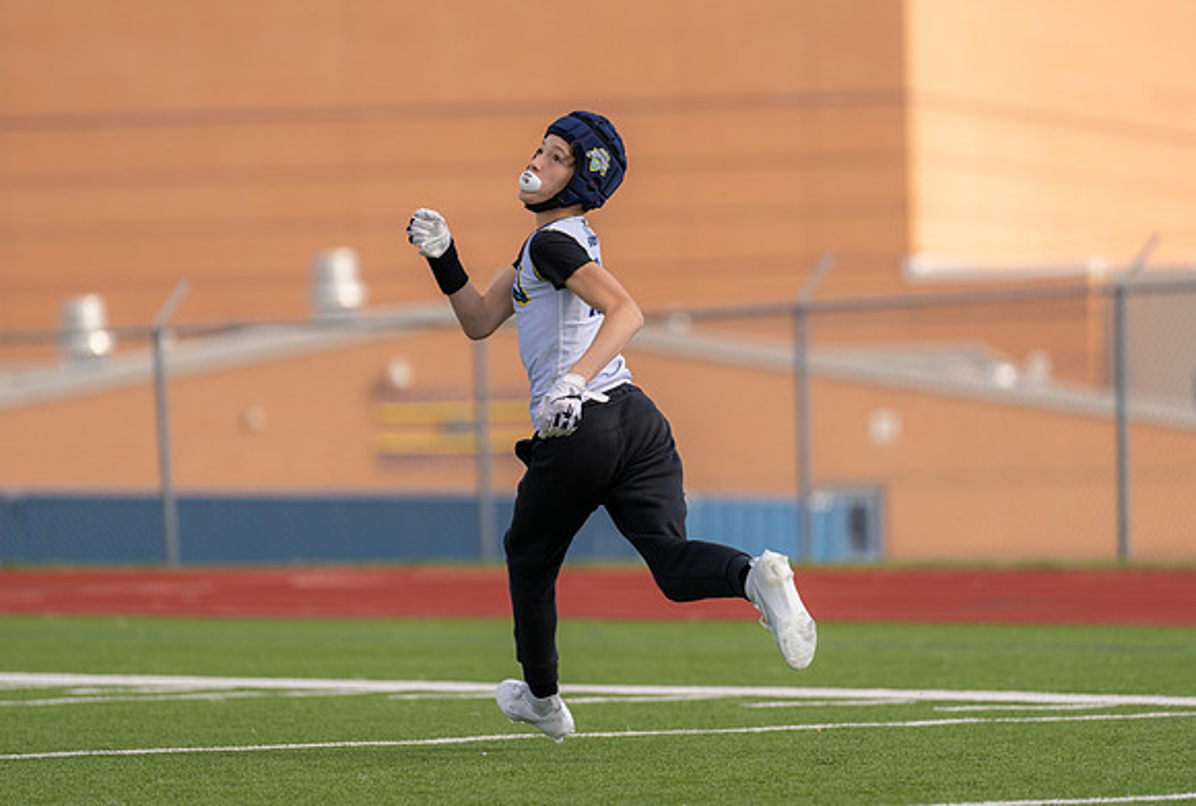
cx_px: 589
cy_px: 380
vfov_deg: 5.2
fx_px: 8923
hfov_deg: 7.7
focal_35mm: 268
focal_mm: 200
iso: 100
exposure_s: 1/1600
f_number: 2.8
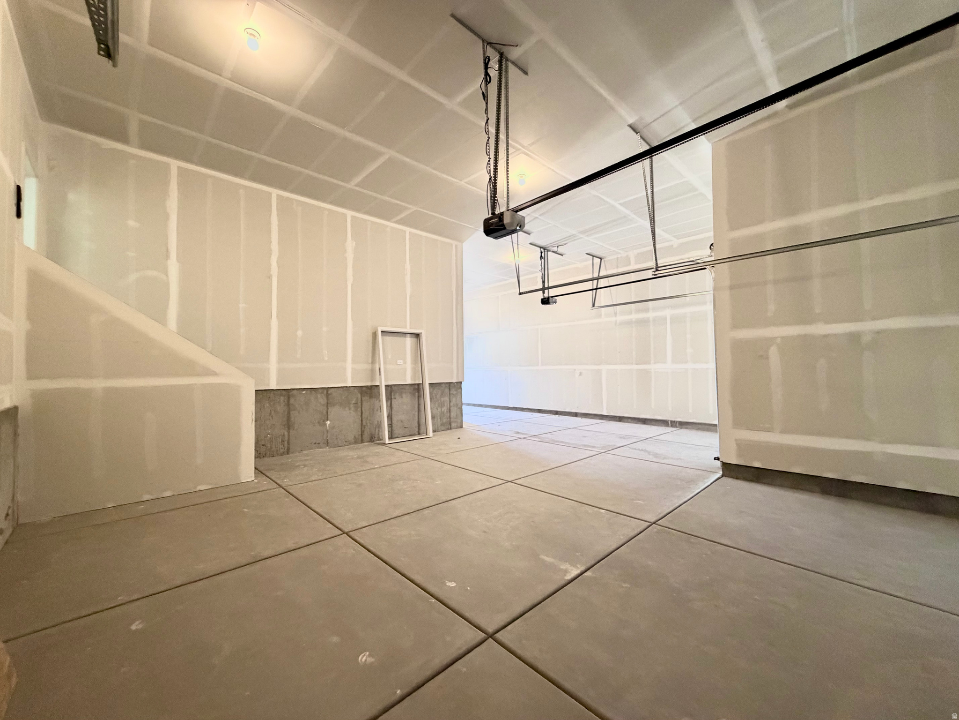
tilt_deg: +2.4
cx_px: 480
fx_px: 388
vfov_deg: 85.7
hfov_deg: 102.1
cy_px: 360
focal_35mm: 14
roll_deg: +1.1
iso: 800
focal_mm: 2.22
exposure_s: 1/60
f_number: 2.2
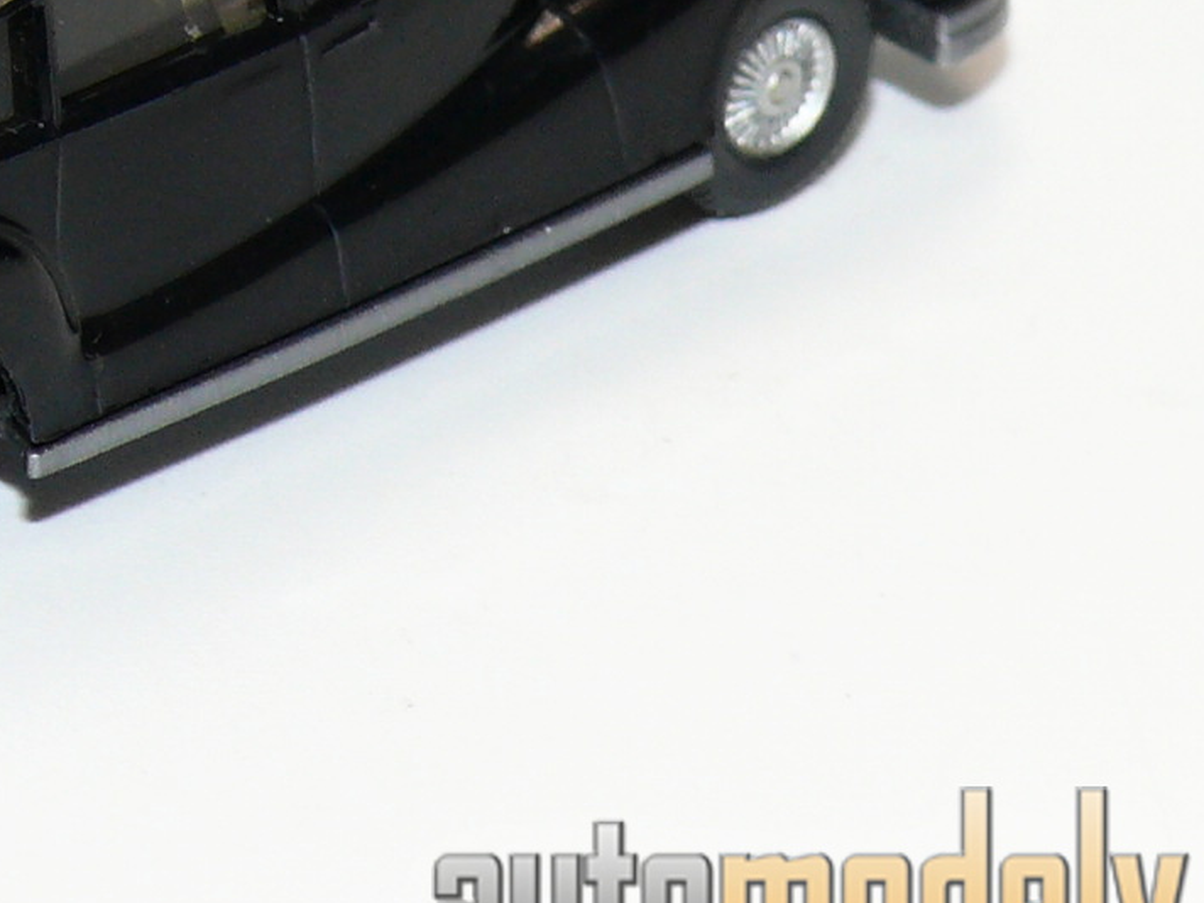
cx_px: 42
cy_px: 32
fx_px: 10469
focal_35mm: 301
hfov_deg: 6.6
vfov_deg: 4.9
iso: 100
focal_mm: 15.9
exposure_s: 1/30
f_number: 4
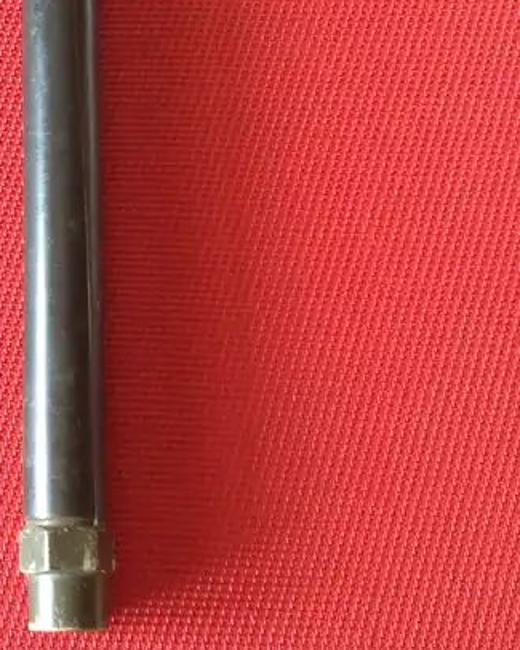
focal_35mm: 84
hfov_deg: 17.6
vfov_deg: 22.6
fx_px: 1615
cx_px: -61
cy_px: 207
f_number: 2.4
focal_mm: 4.28
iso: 100
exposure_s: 1/15
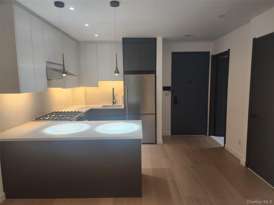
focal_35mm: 23
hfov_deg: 73.9
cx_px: 137
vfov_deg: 58.9
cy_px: 102
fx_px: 182
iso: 125
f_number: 1.8
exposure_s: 1/120
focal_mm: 6.4
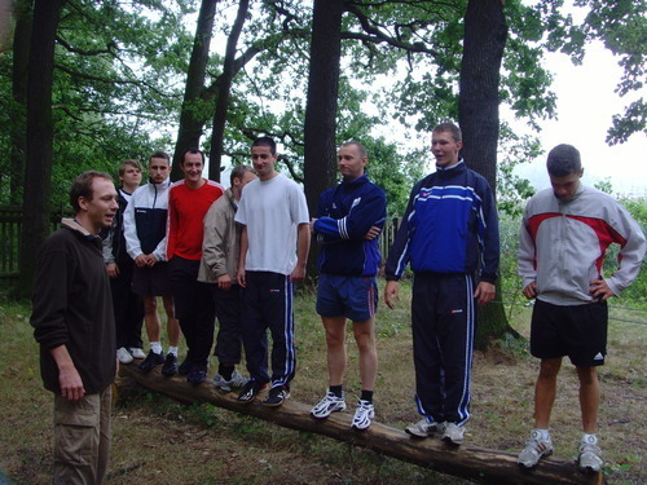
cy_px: 242
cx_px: 324
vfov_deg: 36.8
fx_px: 729
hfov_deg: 47.9
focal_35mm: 39
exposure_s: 1/45
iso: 160
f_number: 3.5
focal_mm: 6.6
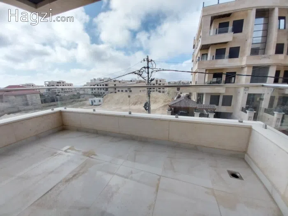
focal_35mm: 13
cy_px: 108
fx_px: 108
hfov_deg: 106.2
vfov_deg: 89.9
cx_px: 144
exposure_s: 1/939
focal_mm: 1.3
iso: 64
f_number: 2.2
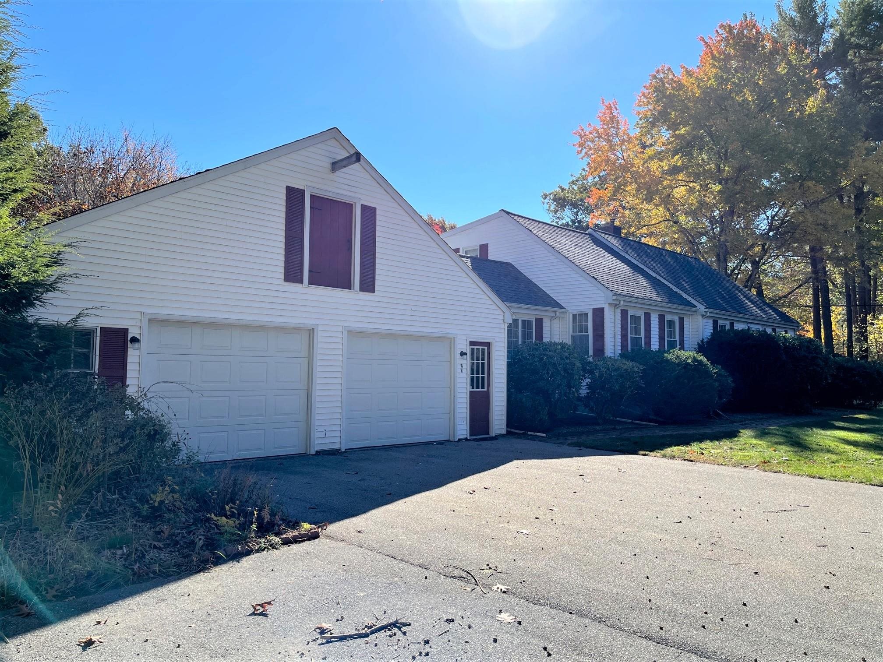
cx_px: 442
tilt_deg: +3.2
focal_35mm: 26
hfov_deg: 67.3
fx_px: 663
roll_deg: -0.6
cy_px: 331
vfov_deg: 53.1
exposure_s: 1/2899
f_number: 1.6
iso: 50
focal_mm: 5.1
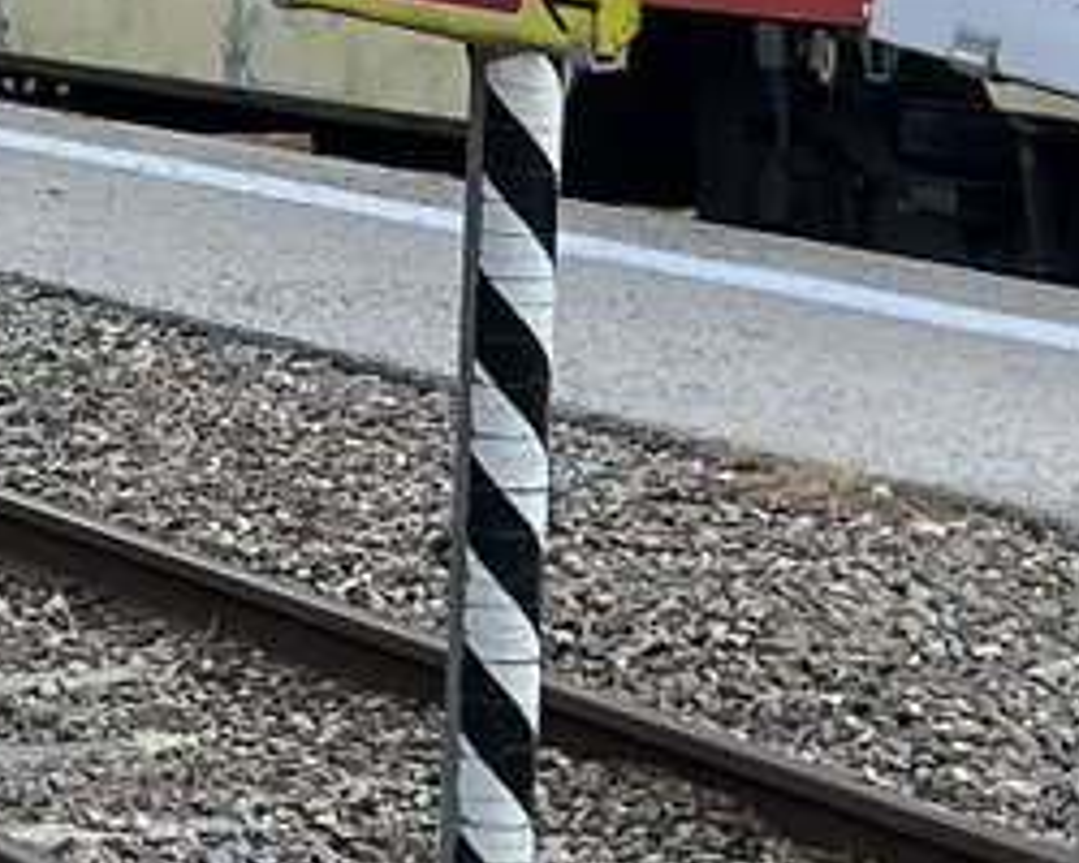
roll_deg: -0.5
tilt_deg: +4.6
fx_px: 5844
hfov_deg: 10.1
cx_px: -673
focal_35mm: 183
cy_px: -841
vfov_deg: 8.1
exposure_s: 1/2083
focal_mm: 5.7
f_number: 1.5
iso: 50
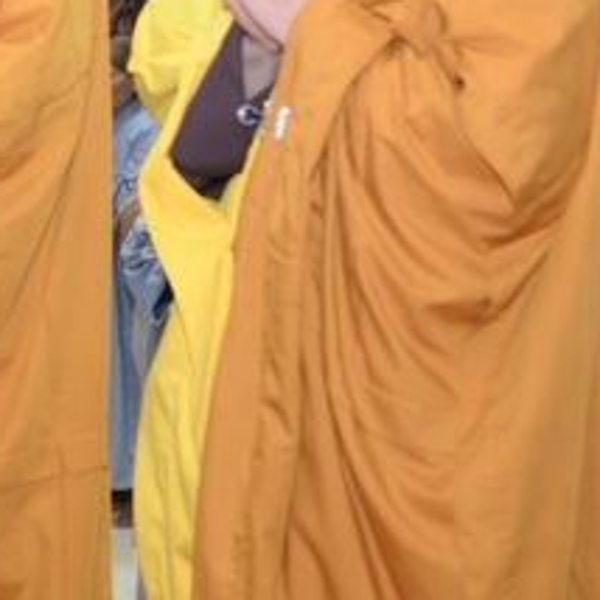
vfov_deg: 9.7
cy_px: -104
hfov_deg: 9.4
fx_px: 3491
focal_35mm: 178
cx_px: -419
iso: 800
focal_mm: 46
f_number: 4
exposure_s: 1/100
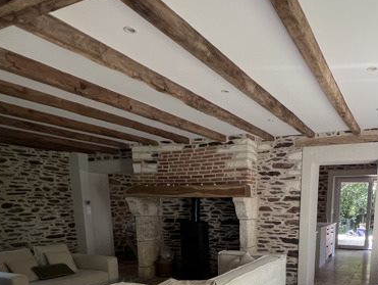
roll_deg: +0.1
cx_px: 254
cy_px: 268
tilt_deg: -11.4
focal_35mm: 28
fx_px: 306
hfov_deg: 61.8
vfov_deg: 44.3
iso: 125
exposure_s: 1/99
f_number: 1.8
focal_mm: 1.57
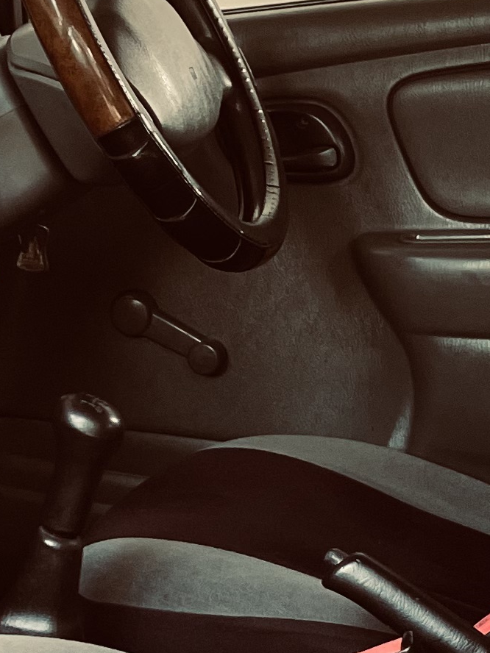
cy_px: 344
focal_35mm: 118
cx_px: 91
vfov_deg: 16.7
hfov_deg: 12.5
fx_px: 2227
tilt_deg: -10.8
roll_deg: +2.0
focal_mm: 4.2
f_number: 1.6
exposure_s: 1/65
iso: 125
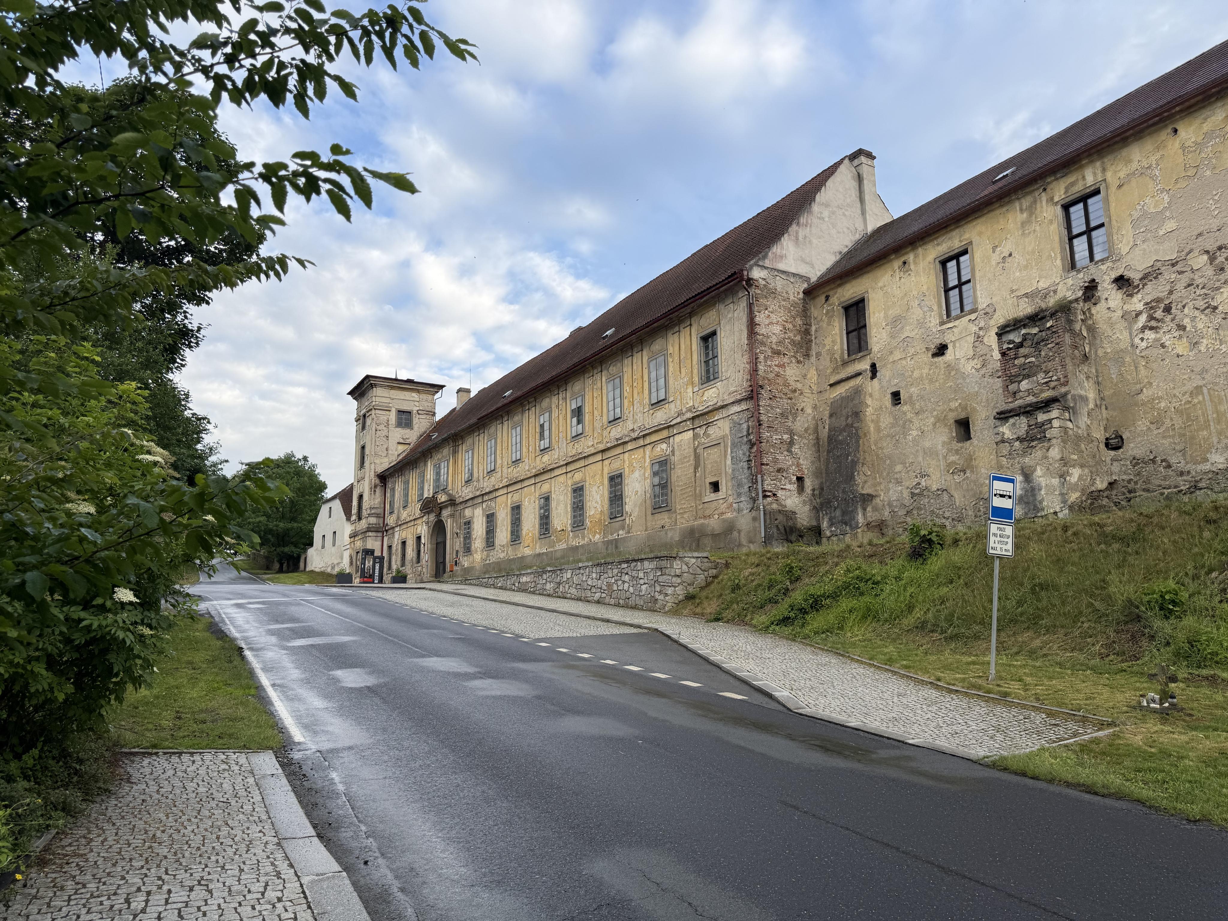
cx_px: 614
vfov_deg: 56.8
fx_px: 851
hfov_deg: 71.6
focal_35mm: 24
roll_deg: +1.8
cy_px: 460
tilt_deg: +11.7
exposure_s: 1/813
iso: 80
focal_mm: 6.76
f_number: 1.78
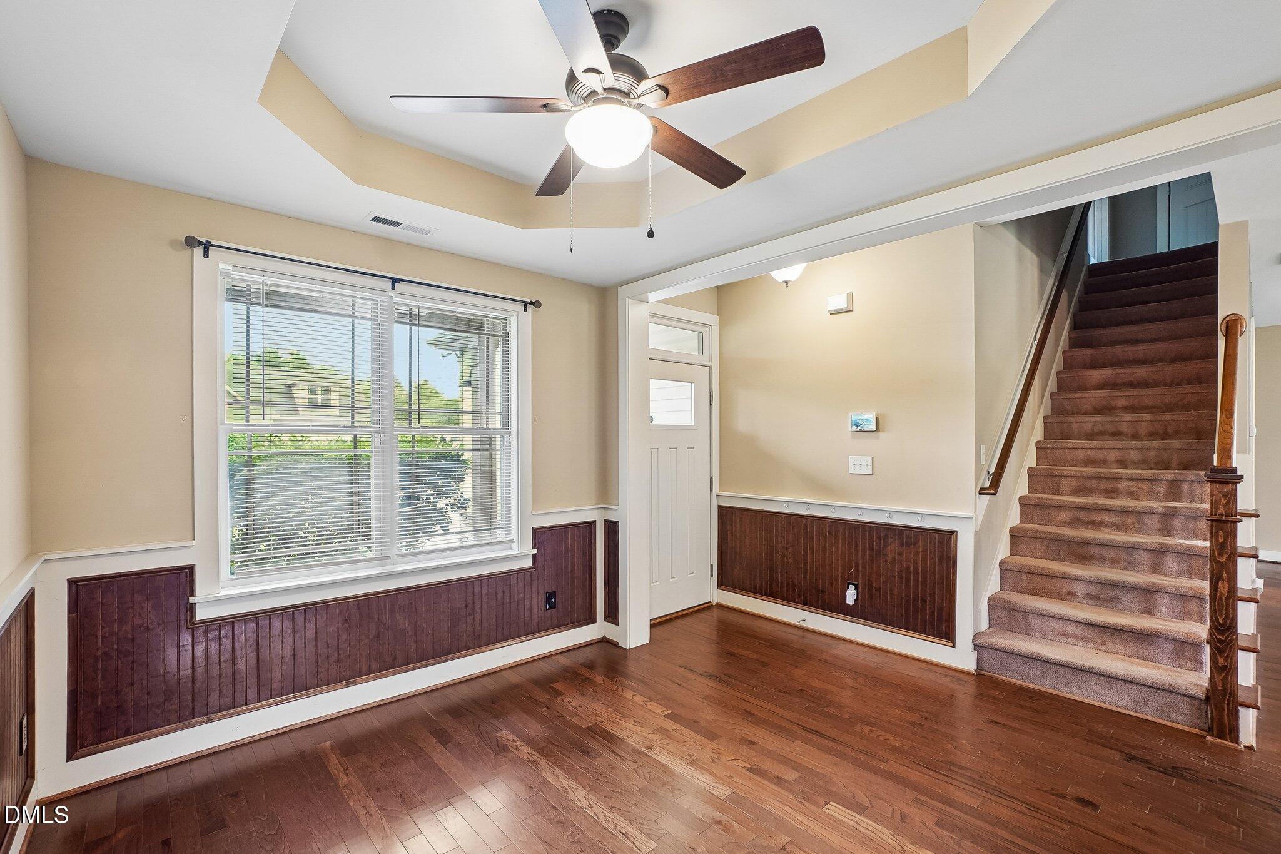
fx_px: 534
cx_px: 640
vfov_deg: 77.3
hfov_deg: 100.4
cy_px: 427
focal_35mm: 15
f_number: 8
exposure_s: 1/1.25
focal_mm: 10
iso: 400
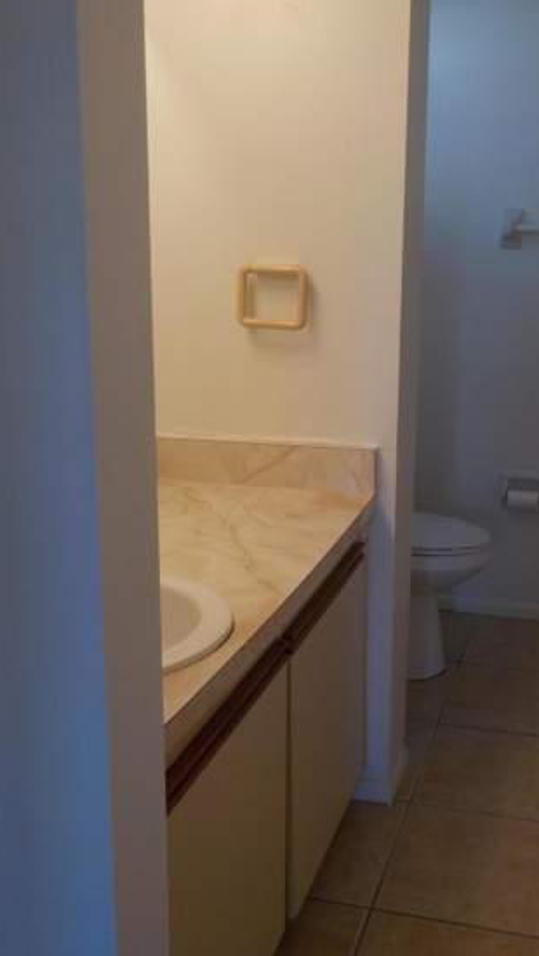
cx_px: 355
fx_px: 964
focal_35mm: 38
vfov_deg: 52.7
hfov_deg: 31.0
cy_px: 459
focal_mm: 4.1
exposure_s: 1/40
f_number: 3.3
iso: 125
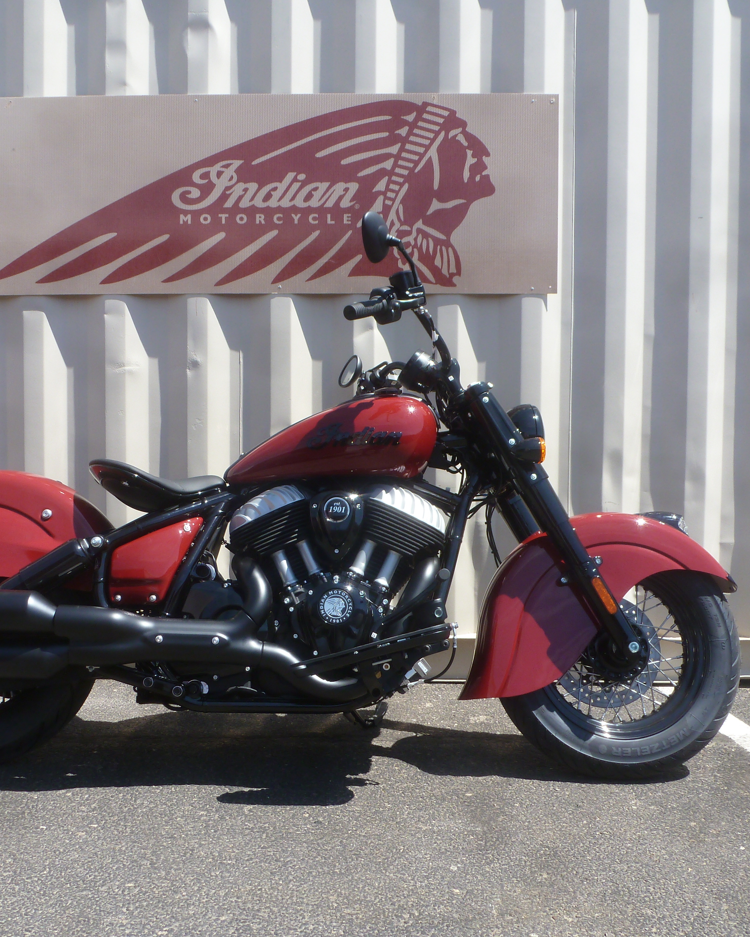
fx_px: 888
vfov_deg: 55.7
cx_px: 295
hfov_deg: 45.5
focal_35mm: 32
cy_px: 467
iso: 100
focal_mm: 4.3
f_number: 4
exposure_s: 1/320
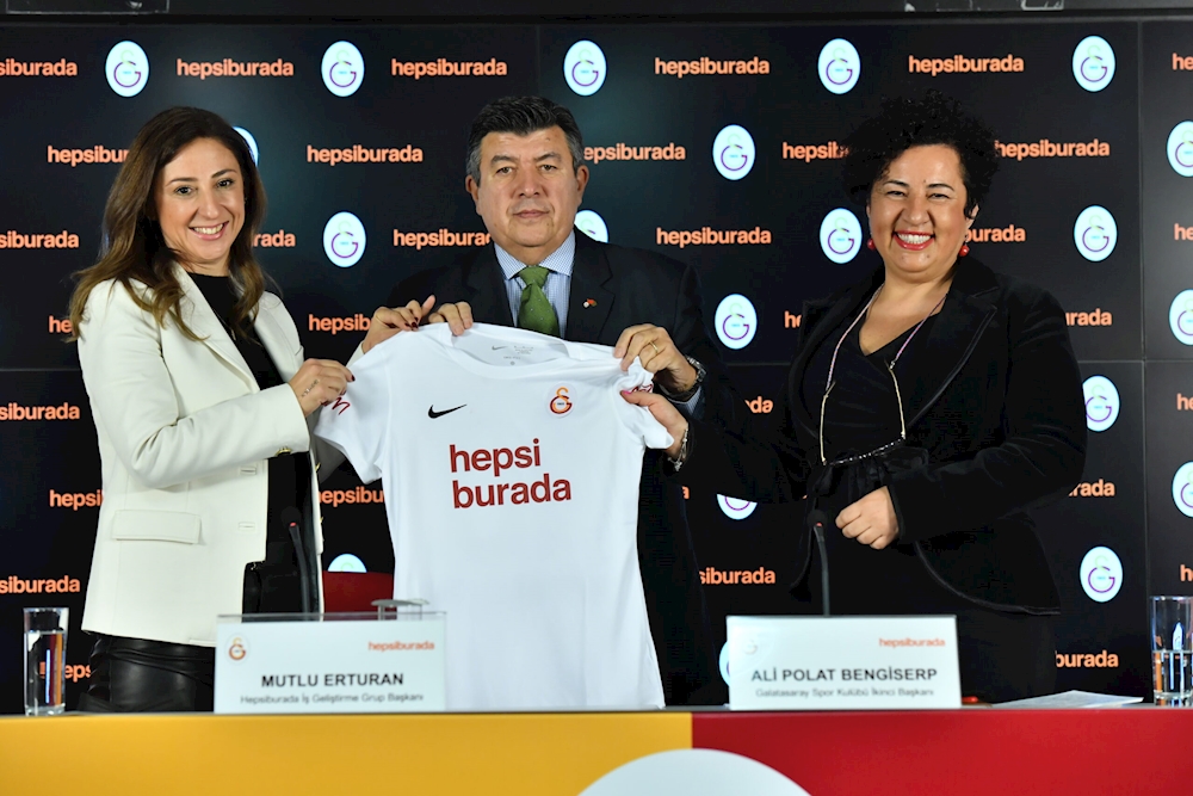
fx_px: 3380
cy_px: 398
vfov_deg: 13.4
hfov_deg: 20.0
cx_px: 596
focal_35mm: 102
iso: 2500
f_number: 5
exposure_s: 1/200
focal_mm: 102
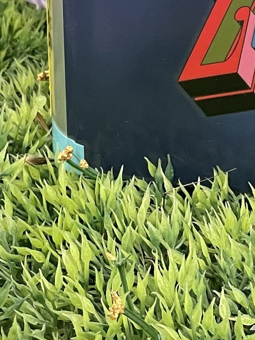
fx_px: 1110
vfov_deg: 15.2
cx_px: 319
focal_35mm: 113
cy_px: -259
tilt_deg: -8.8
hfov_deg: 12.7
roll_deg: +1.5
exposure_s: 1/84
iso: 125
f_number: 1.6
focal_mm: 4.2
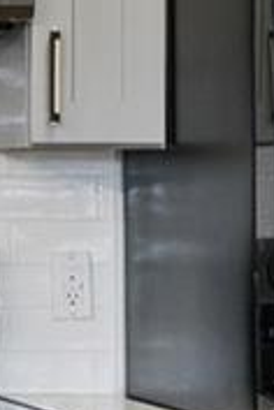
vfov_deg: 7.3
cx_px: -641
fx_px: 3208
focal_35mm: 281
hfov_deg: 4.6
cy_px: 123
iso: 640
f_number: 9
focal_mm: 31
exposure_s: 1/50
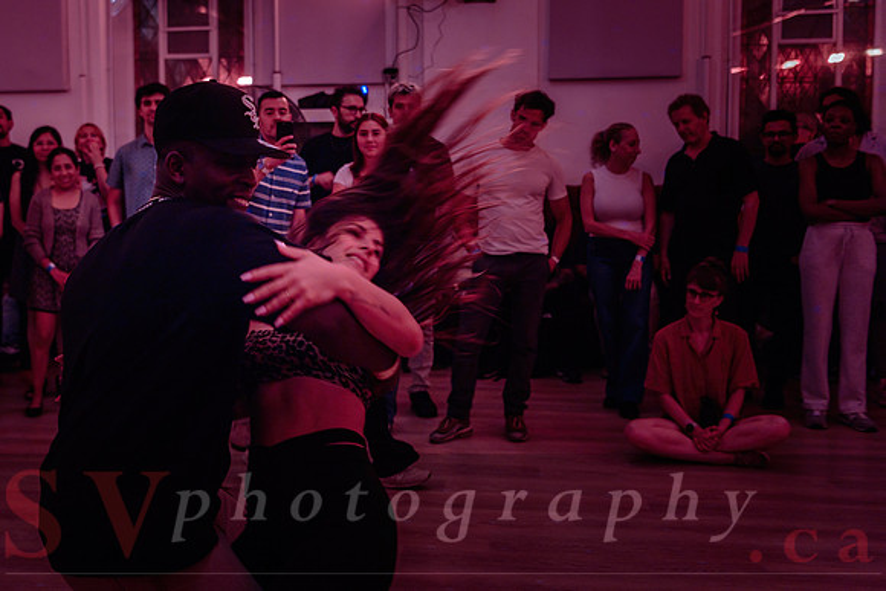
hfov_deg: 44.2
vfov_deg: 30.5
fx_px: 1083
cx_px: 341
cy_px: 241
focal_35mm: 44
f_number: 2.8
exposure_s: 1/80
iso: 640
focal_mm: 35
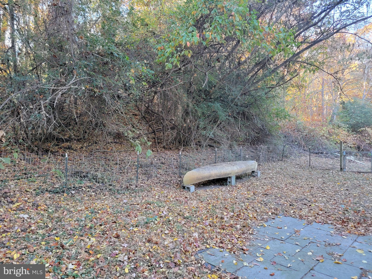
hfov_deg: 71.6
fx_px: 258
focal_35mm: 24
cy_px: 140
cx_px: 186
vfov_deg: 56.8
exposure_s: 1/120
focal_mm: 6.7
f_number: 1.8
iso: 250
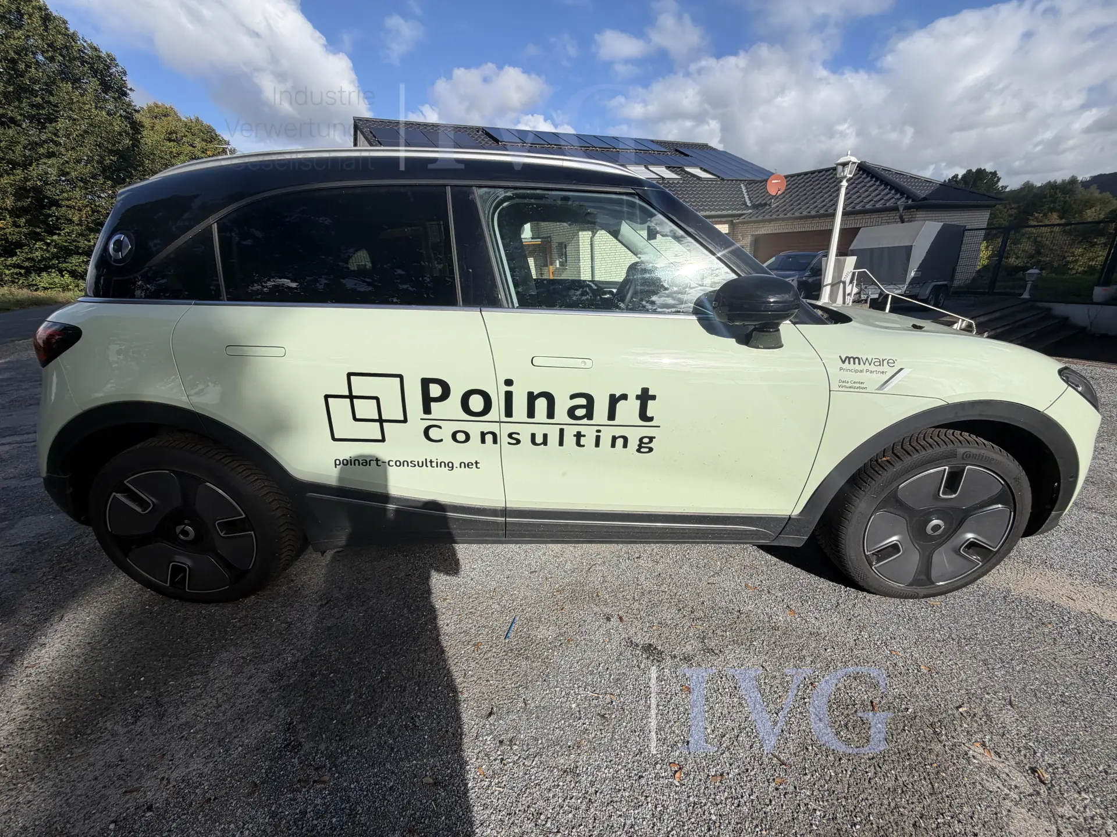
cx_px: 558
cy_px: 418
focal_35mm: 14
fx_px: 452
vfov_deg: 85.7
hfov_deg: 102.1
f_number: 2.2
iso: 20
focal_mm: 2.22
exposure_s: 1/789
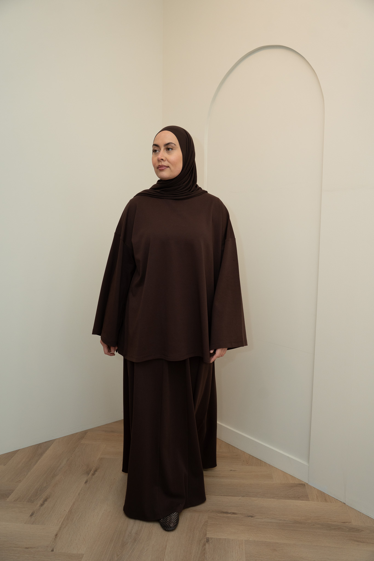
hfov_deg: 43.6
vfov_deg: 61.9
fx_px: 468
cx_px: 187
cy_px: 280
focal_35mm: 30
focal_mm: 30
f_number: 4
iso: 1000
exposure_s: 1/250
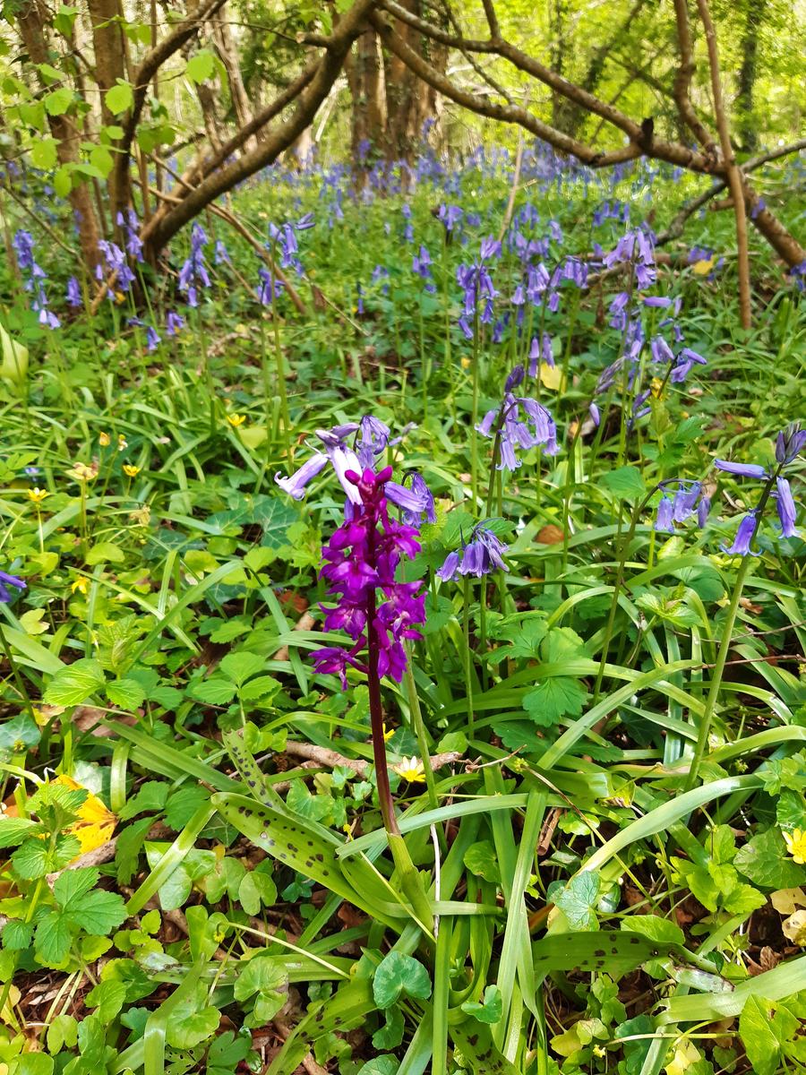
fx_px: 807
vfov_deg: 67.3
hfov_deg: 53.1
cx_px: 403
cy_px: 538
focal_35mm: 26
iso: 80
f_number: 1.7
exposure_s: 1/256
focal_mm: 3.92
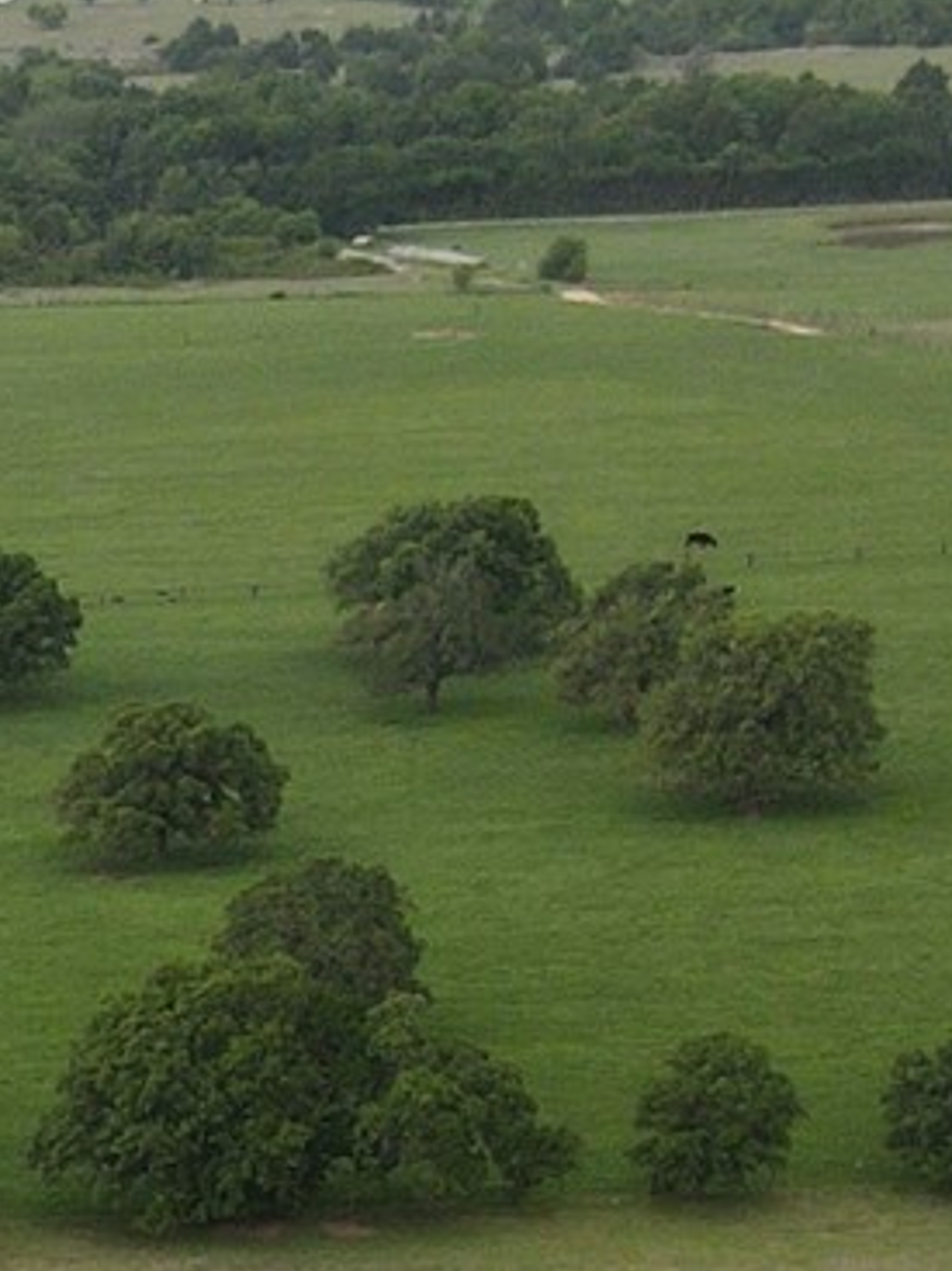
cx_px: -1565
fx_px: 4917
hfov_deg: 9.5
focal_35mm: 134
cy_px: 2466
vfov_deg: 13.0
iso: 160
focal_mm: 4.5
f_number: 2.8
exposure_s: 1/15
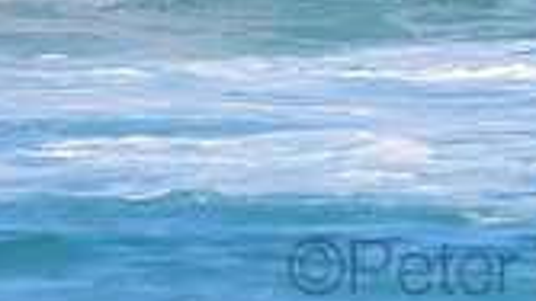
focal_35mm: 2724
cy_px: -264
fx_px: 38721
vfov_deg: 0.4
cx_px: 536
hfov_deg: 0.8
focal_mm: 500
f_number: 5.6
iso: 280
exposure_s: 1/2000
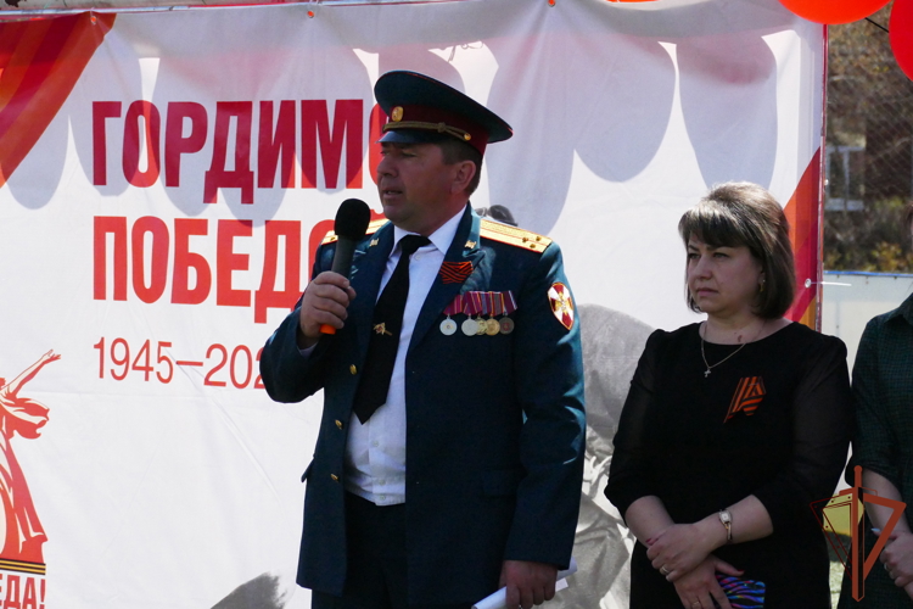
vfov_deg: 10.2
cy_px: 304
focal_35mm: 135
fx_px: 3423
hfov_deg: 15.2
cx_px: 456
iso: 3200
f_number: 3.9
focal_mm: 49.07
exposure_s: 1/16000
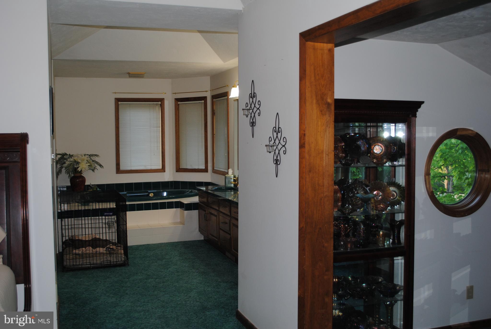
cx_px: 246
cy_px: 164
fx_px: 492
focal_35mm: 36
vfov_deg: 37.0
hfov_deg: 53.0
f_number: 4
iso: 200
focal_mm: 24
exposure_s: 1/60
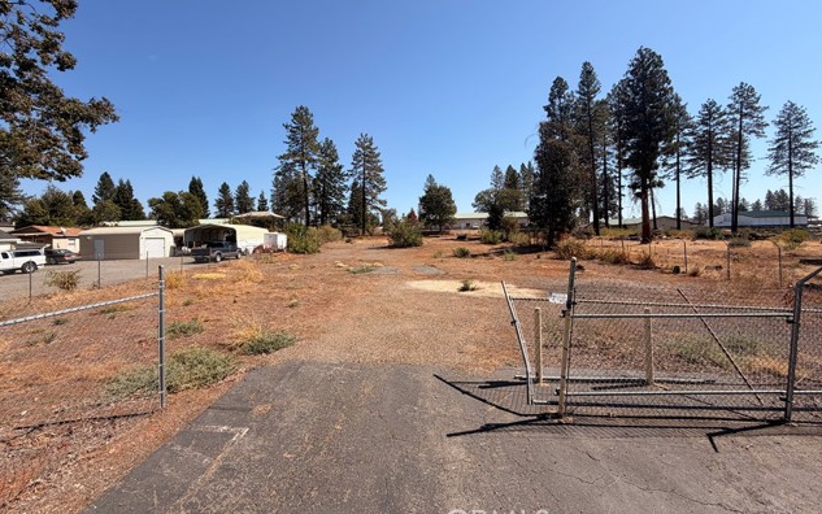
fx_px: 336
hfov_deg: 101.4
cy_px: 228
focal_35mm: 15
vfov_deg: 74.6
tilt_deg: +0.6
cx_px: 409
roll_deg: +2.3
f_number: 2.2
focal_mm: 2.22
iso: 20
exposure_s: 1/830
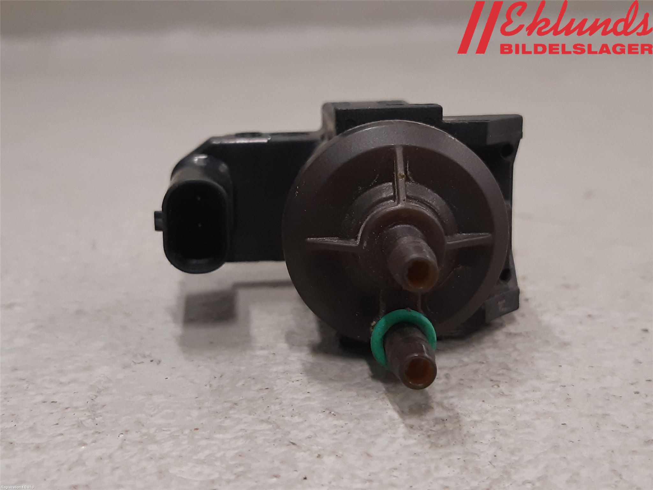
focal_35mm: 26
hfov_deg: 67.3
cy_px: 245
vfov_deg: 53.1
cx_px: 326
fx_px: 490
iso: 125
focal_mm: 3.93
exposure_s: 1/50
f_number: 1.7
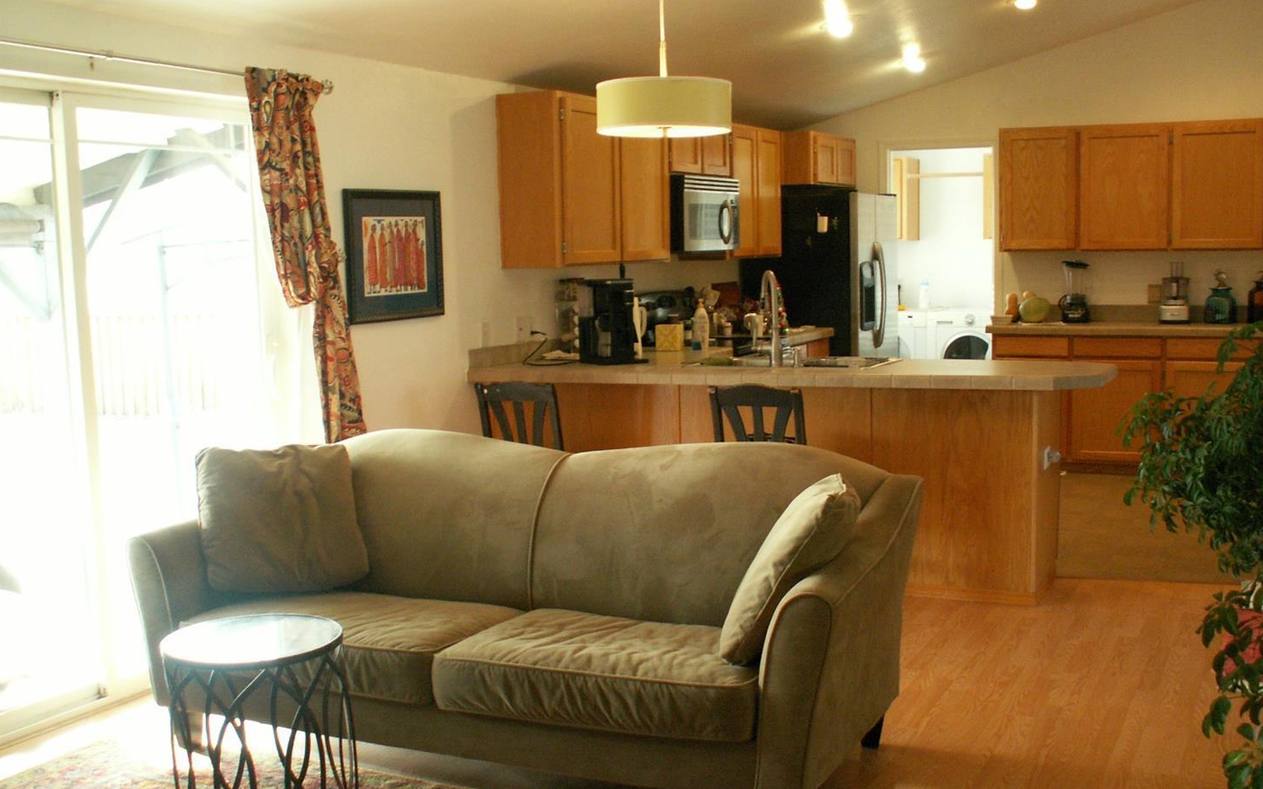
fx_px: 1308
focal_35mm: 38
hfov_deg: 51.5
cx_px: 643
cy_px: 458
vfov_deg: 33.5
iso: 160
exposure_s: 1/25
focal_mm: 5.86
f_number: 2.8
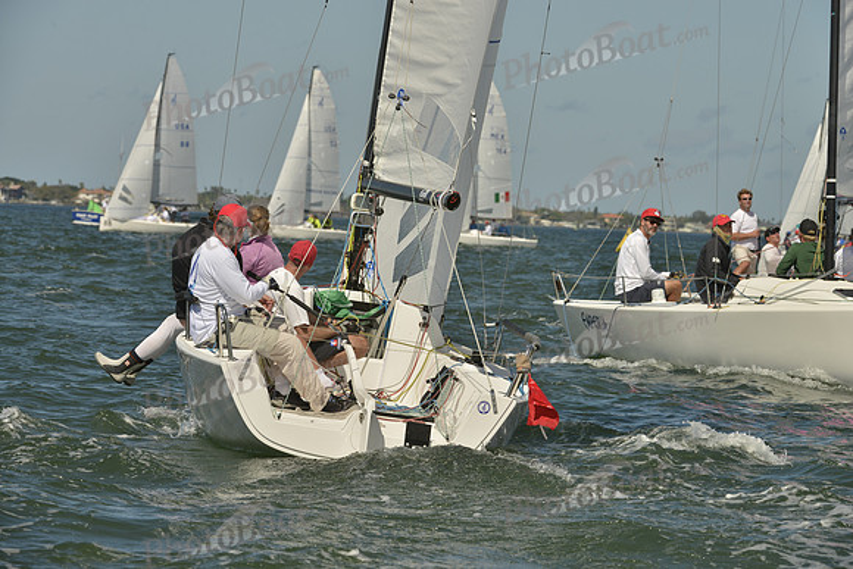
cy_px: 284
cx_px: 426
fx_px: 4740
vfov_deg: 6.9
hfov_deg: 10.3
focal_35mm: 200
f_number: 11
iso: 280
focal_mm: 200
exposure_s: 1/1000
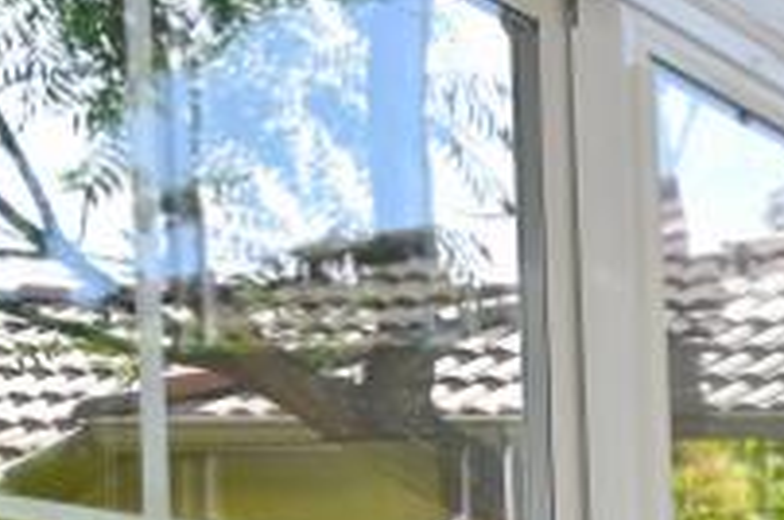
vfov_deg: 12.3
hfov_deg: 13.3
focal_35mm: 104
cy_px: 861
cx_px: 1979
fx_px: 2261
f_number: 5.6
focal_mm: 14
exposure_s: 1/125
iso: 100
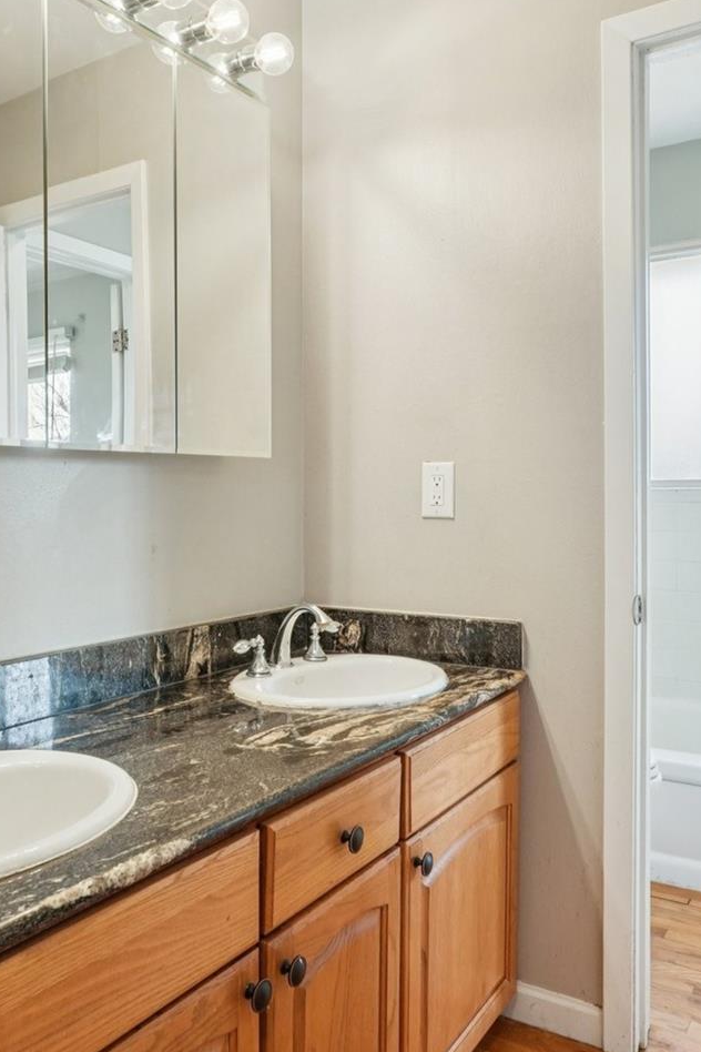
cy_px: 489
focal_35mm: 28
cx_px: 291
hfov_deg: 46.4
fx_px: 813
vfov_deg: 65.7
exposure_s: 1/30
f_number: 8
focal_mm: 11
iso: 200
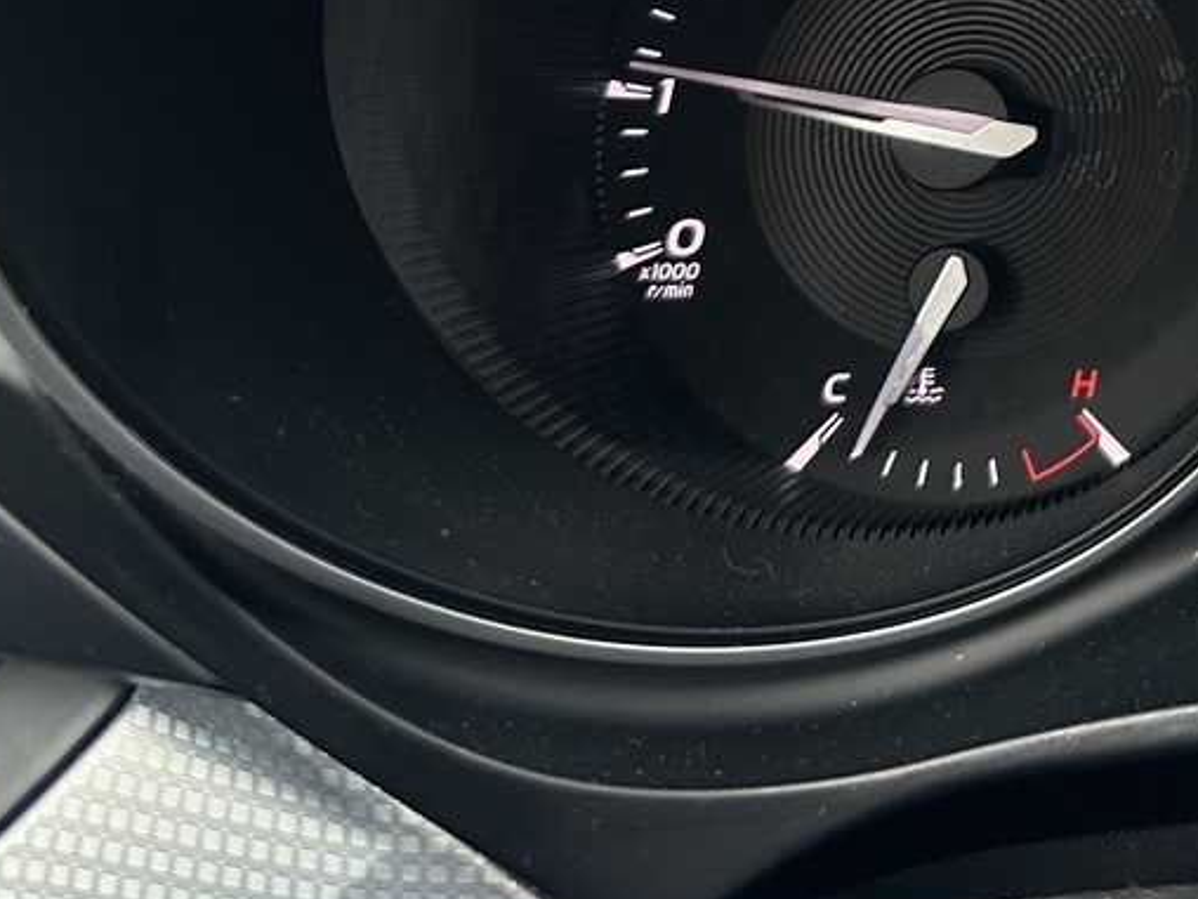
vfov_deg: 19.8
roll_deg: +0.5
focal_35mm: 68
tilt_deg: -12.8
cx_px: 1592
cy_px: -293
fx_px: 2353
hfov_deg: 24.6
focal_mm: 6.86
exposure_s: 1/63
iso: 125
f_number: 1.78
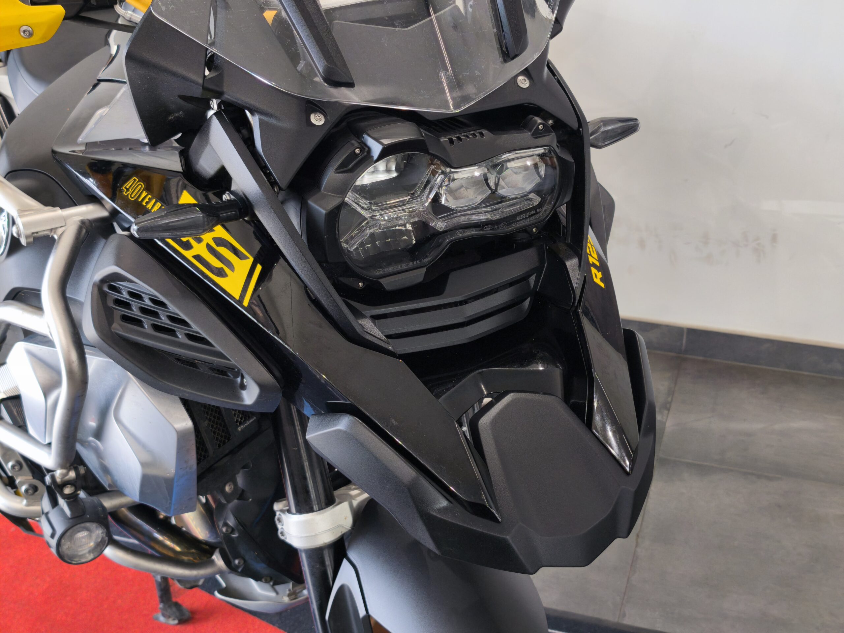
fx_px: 1122
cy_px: 316
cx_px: 422
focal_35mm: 46
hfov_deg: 41.2
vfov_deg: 31.5
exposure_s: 1/104
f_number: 1.6
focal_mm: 6.57
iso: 50
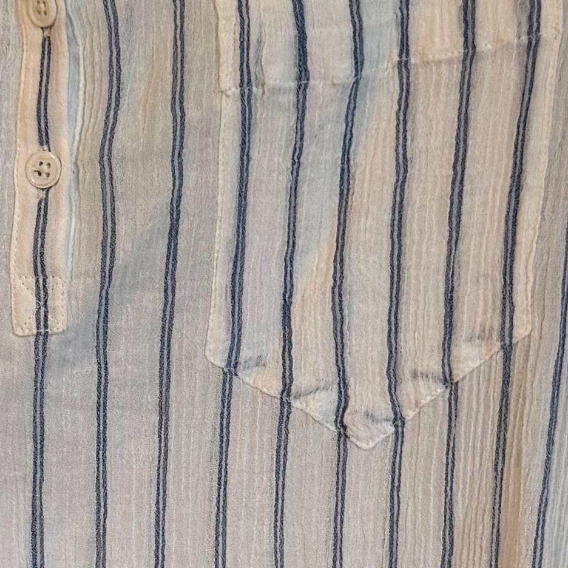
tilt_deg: -3.7
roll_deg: +0.4
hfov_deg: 15.0
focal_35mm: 116
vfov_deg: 15.0
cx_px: 177
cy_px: 399
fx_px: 2153
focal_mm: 6.76
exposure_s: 1/60
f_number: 1.78
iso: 160
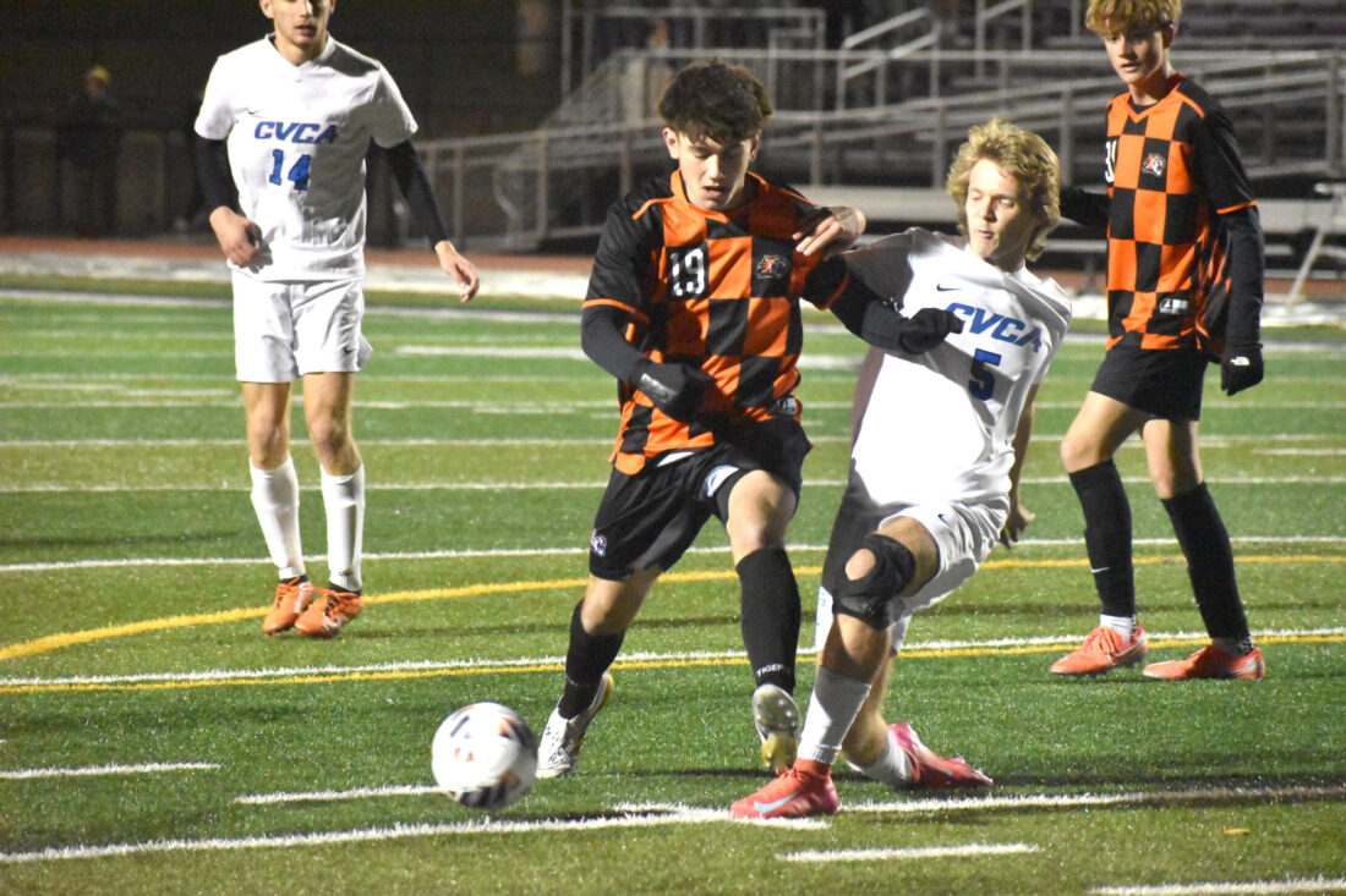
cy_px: 448
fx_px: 10373
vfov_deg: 5.0
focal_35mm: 278
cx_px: 673
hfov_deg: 7.4
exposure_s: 1/640
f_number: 6.3
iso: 11400
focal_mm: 185
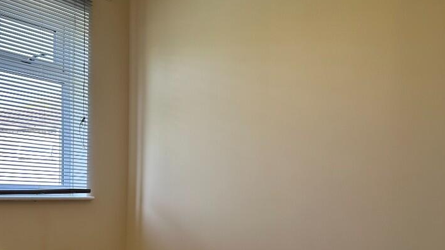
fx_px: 448
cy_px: 206
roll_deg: -1.3
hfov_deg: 52.6
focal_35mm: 38
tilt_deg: -2.5
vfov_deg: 30.3
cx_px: 190
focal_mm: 6.86
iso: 64
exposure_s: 1/100
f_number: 1.78
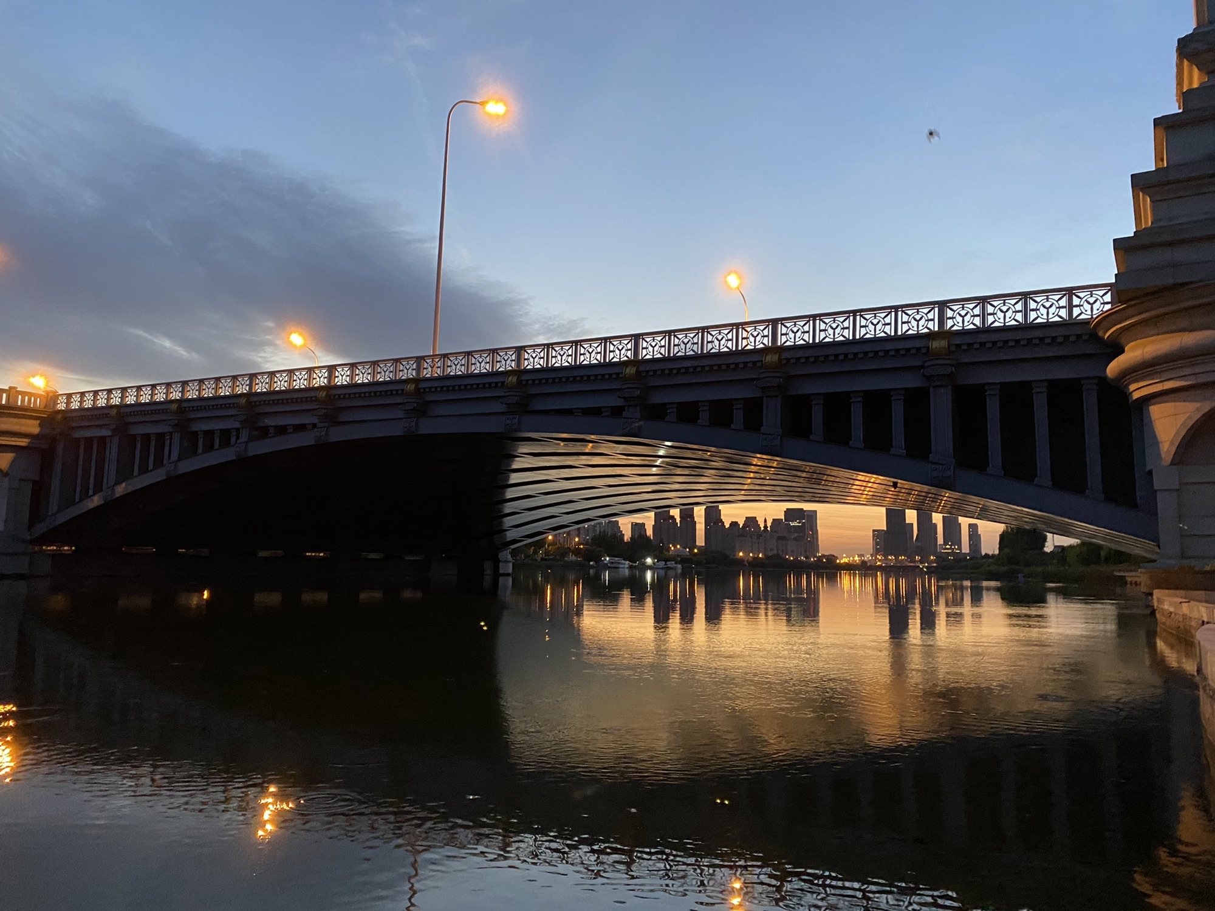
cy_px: 456
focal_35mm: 26
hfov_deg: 67.3
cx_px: 608
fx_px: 913
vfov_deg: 53.1
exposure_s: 1/33
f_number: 1.8
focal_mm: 4.25
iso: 400
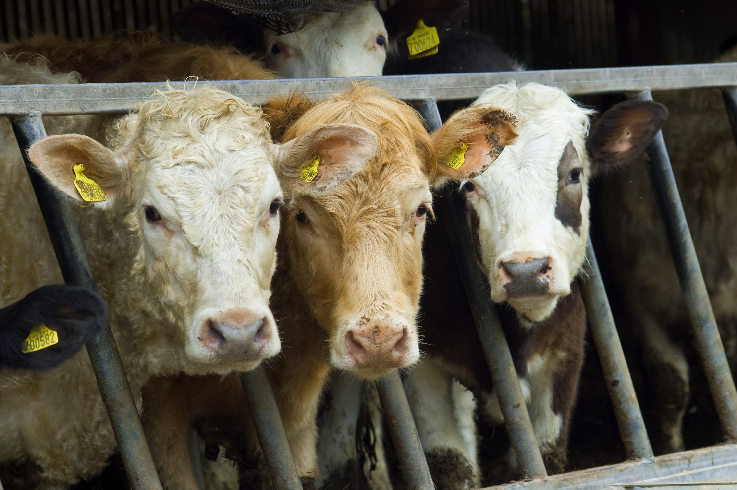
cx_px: 368
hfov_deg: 11.4
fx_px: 3682
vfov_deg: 7.6
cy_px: 245
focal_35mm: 180
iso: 200
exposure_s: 1/125
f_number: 8
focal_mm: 120
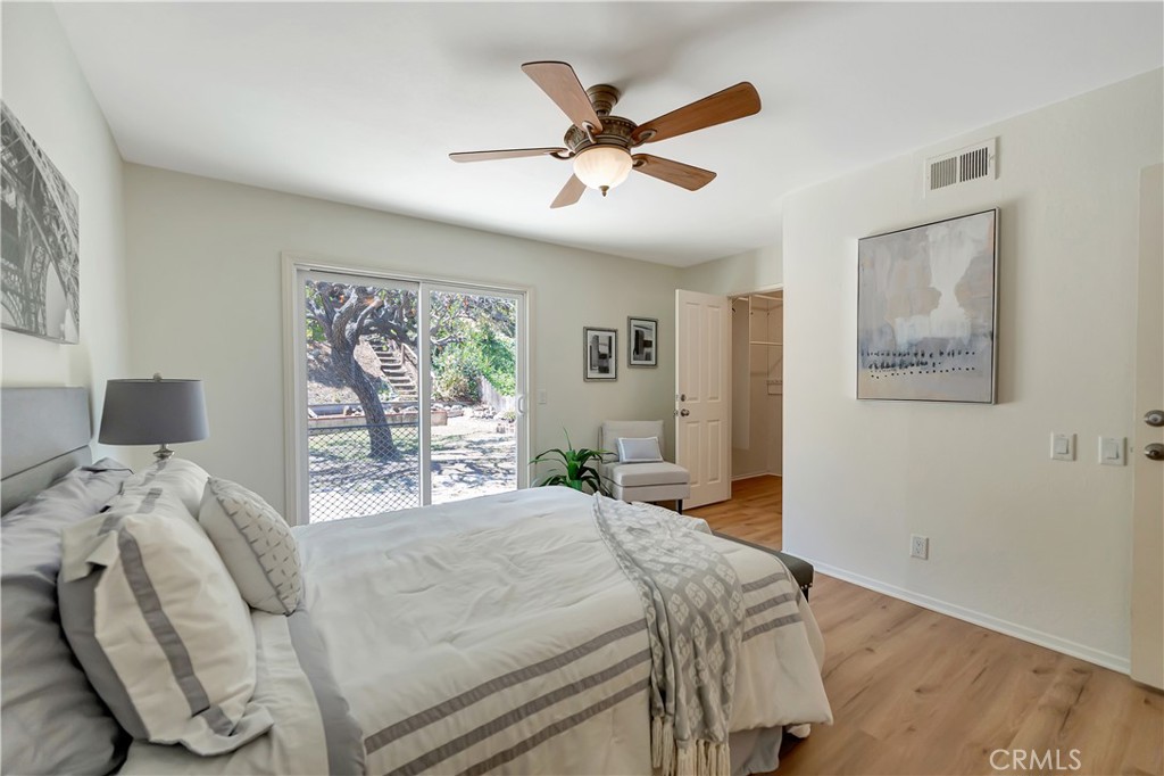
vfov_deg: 77.3
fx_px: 485
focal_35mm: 15
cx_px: 582
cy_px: 388
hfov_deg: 100.4
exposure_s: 1/320
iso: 320
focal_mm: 10
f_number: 2.8
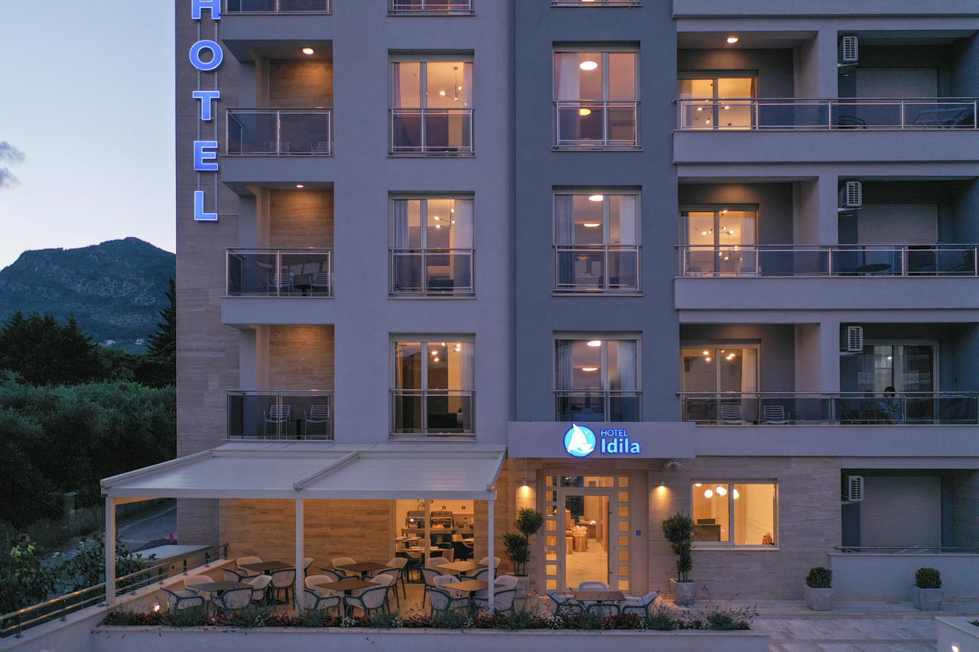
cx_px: 490
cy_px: 326
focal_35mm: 28
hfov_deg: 65.5
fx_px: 761
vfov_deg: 46.4
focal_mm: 10.26
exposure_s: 1/50
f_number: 2.8
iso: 100
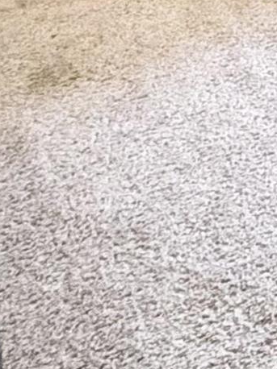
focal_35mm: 94
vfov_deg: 14.4
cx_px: 615
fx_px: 1004
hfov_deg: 12.9
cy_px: -498
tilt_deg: +0.9
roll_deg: -0.4
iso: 1000
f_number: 2.2
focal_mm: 2.22
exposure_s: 1/40
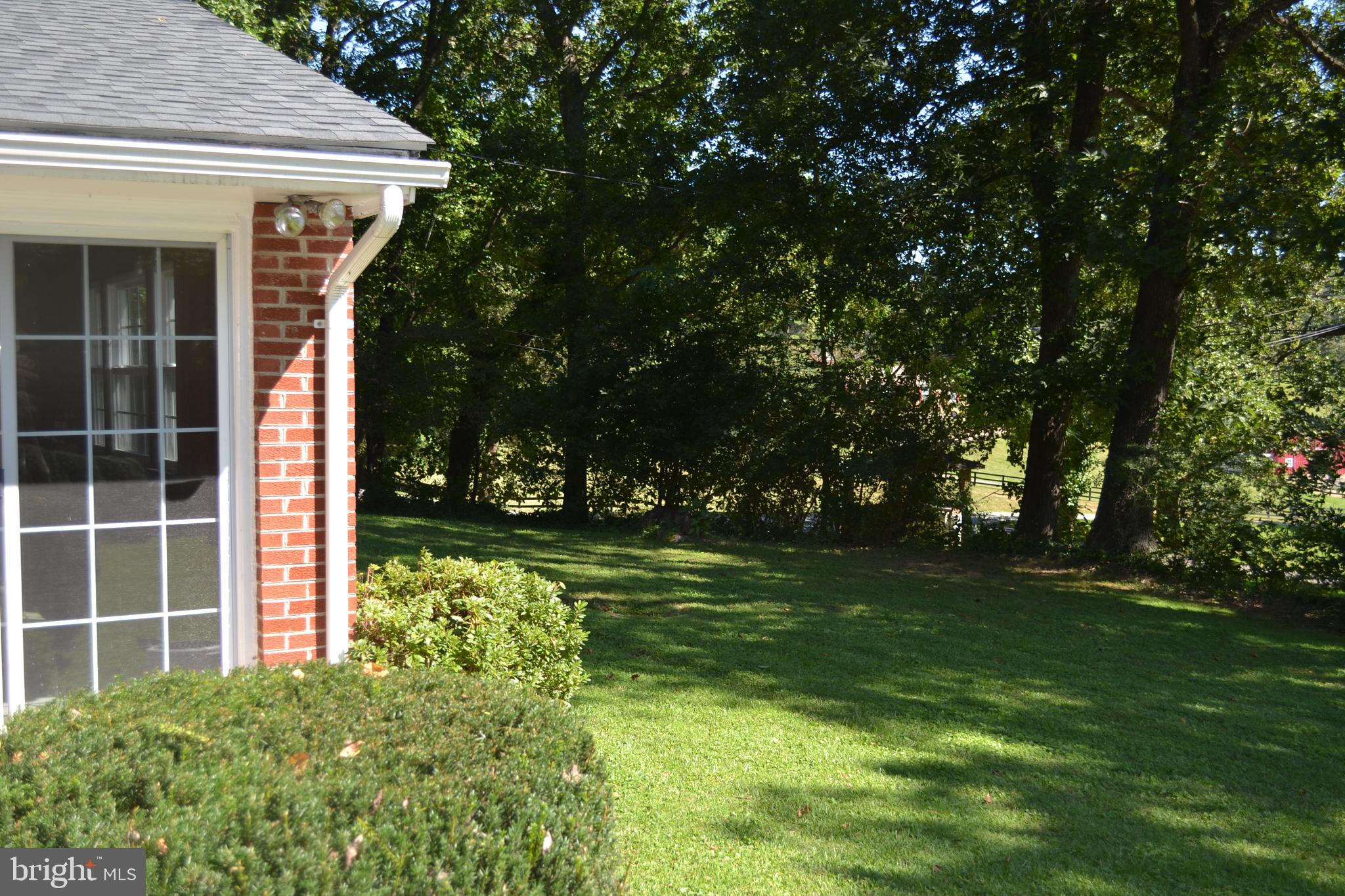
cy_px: 448
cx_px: 672
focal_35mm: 39
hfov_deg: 49.6
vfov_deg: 34.2
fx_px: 1457
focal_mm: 26
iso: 100
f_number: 4.2
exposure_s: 1/160
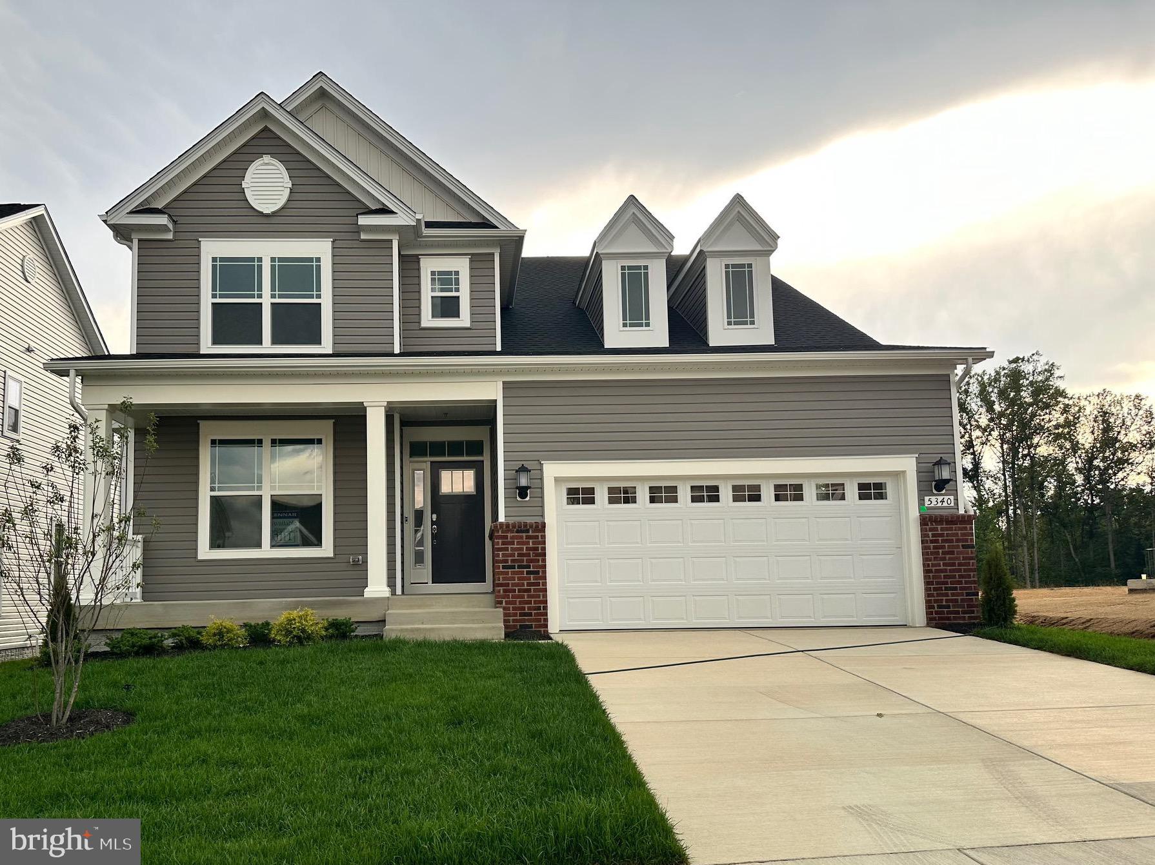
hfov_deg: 71.6
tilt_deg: +6.8
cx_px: 578
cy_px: 432
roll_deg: -0.1
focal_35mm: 24
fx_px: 800
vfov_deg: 56.8
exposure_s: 1/380
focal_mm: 6.86
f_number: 1.78
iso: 80
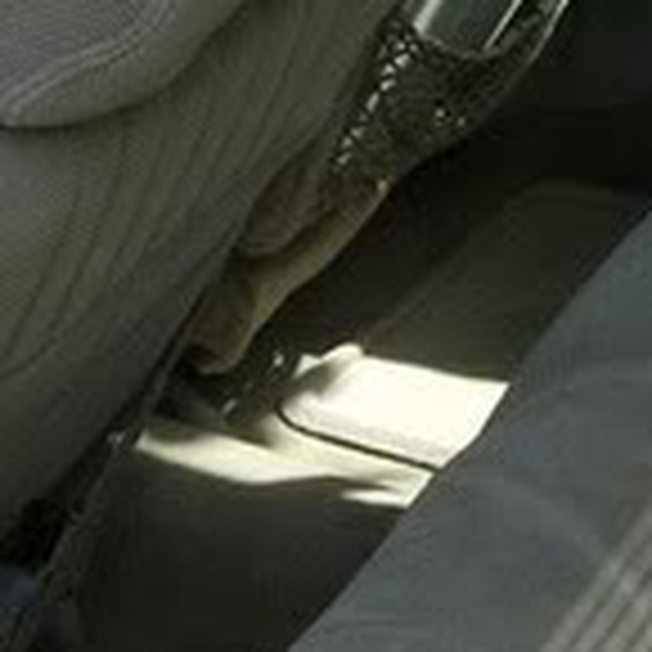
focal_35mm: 141
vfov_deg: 12.4
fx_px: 3005
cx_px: 609
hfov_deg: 12.3
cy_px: 261
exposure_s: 1/215
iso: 100
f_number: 4.7
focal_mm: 6
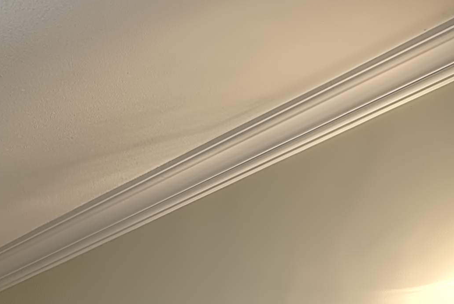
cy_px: 908
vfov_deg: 10.1
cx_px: -82
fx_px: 1262
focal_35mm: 100
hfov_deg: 19.3
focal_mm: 14
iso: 100
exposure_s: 1/1.67
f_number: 8
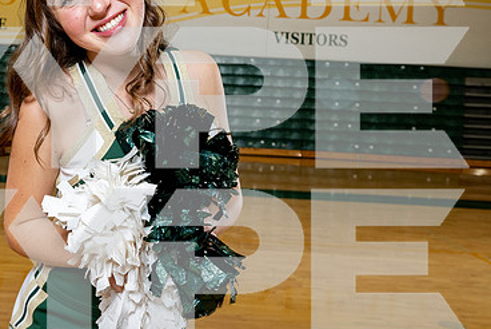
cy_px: 98
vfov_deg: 25.8
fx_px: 710
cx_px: 129
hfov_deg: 37.3
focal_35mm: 52
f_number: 7.1
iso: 640
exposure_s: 1/250
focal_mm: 33
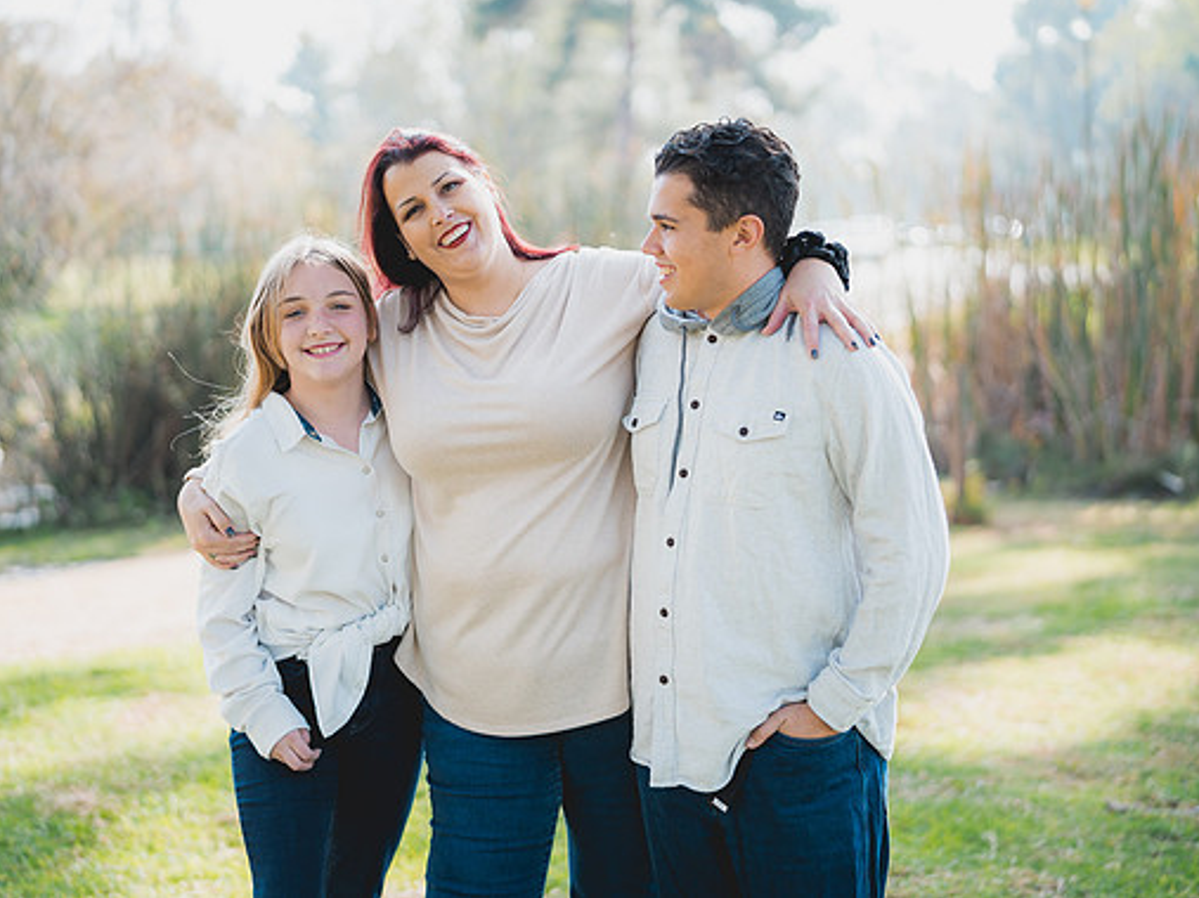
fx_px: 1905
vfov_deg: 26.5
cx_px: 589
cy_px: 443
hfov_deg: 34.9
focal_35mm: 55
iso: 250
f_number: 1.4
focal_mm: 50
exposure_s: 1/1600
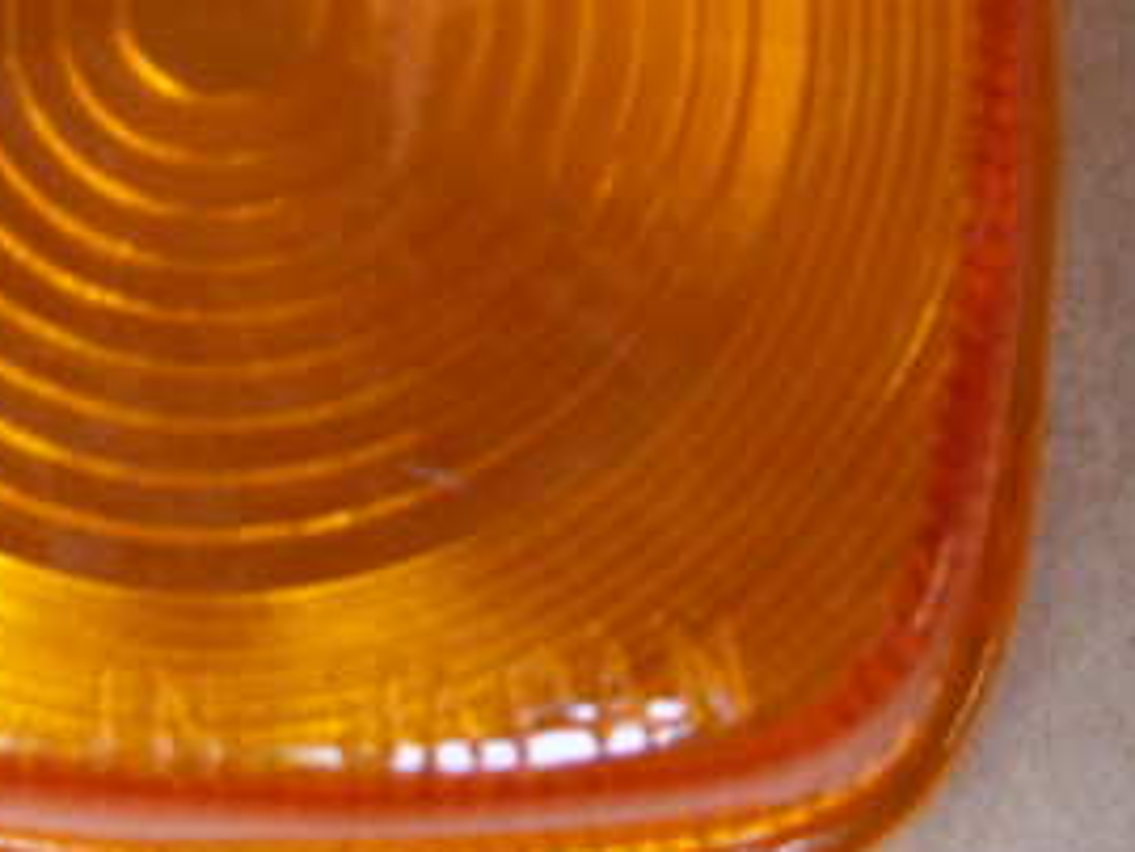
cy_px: 21
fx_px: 3247
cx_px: 376
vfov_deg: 14.7
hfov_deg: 19.8
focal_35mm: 99
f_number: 2.7
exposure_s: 1/15
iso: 160
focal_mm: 6
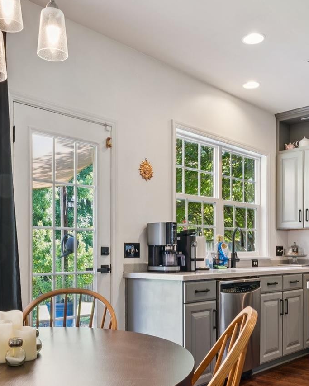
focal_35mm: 37
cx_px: 153
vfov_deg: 48.3
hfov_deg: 40.0
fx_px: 424
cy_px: 249
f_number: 13
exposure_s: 1.3
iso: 100
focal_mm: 16.5
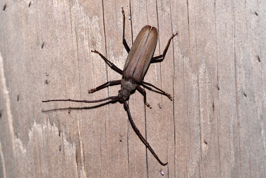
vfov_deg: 6.1
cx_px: 133
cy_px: 89
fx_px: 1662
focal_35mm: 225
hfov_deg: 9.1
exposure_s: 1/250
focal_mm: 150
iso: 400
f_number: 8
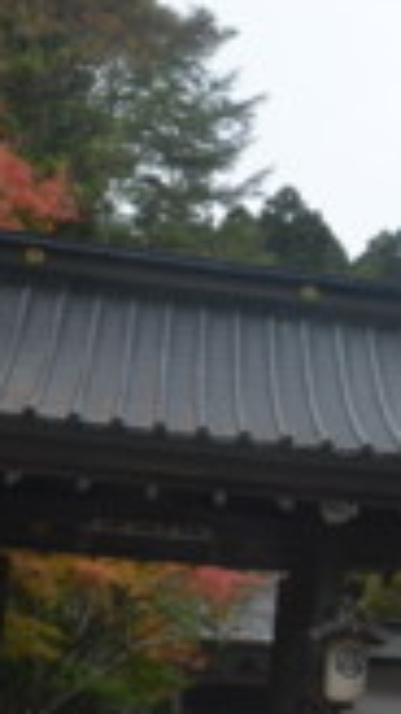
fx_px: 1629
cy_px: 453
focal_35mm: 86
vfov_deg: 24.7
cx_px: 689
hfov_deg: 12.9
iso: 200
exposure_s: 1/200
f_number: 7.1
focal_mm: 20
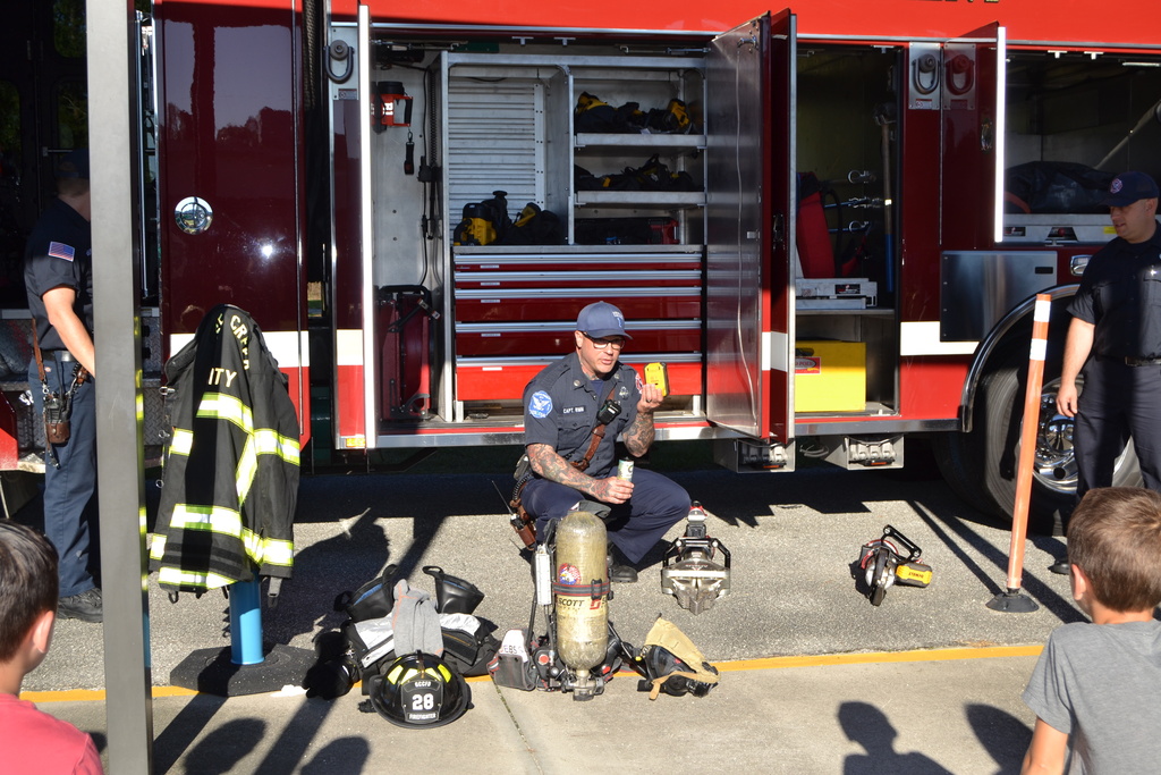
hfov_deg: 42.3
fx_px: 1500
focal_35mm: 46
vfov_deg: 29.0
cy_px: 388
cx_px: 580
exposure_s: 1/200
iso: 100
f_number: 8
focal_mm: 31
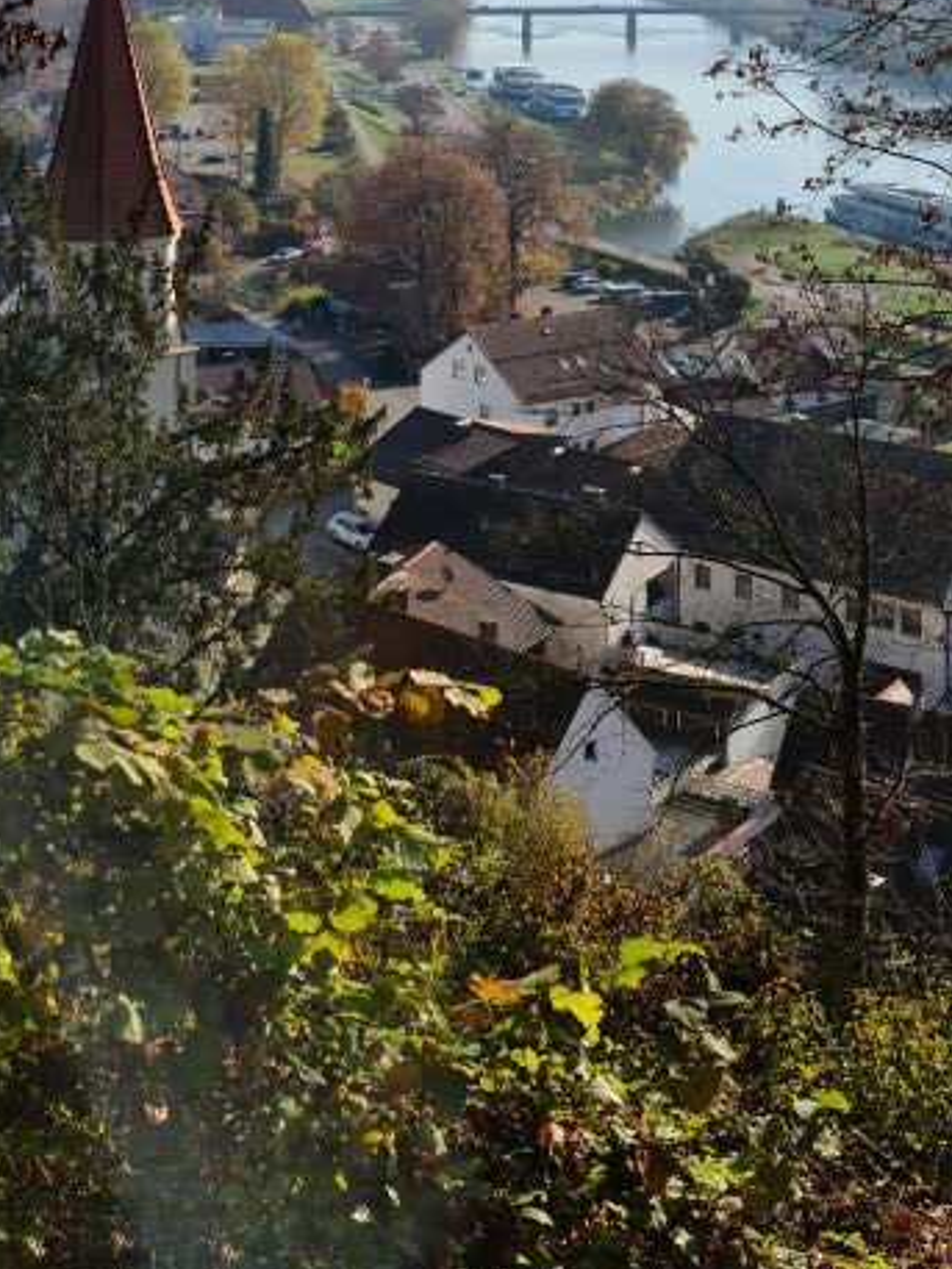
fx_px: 2053
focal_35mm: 56
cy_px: 0
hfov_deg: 26.0
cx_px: 333
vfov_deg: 31.7
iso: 50
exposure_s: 1/1484
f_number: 1.8
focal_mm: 7
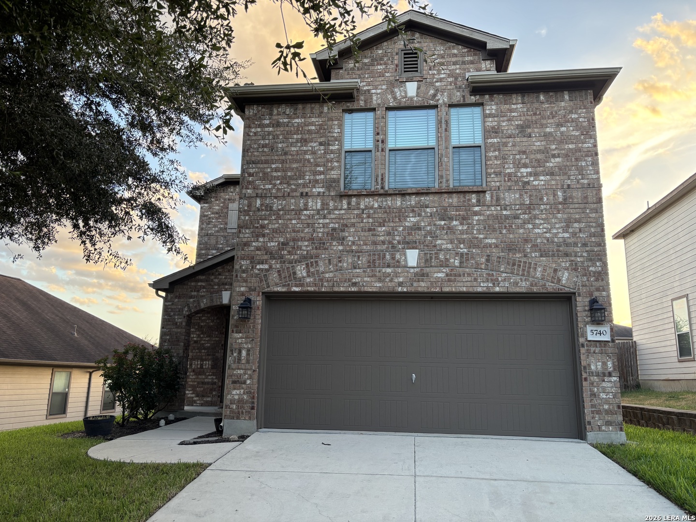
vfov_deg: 53.1
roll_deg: -1.3
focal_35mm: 26
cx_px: 348
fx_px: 523
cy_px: 261
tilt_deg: +12.1
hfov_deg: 67.3
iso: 64
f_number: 1.6
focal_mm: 5.96
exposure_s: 1/138
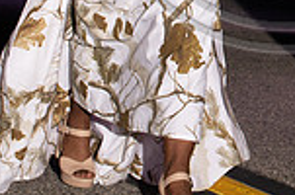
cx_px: 287
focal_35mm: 269
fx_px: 2200
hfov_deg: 7.6
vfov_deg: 5.0
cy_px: -148
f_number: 6.3
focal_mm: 70
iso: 1000
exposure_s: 1/200
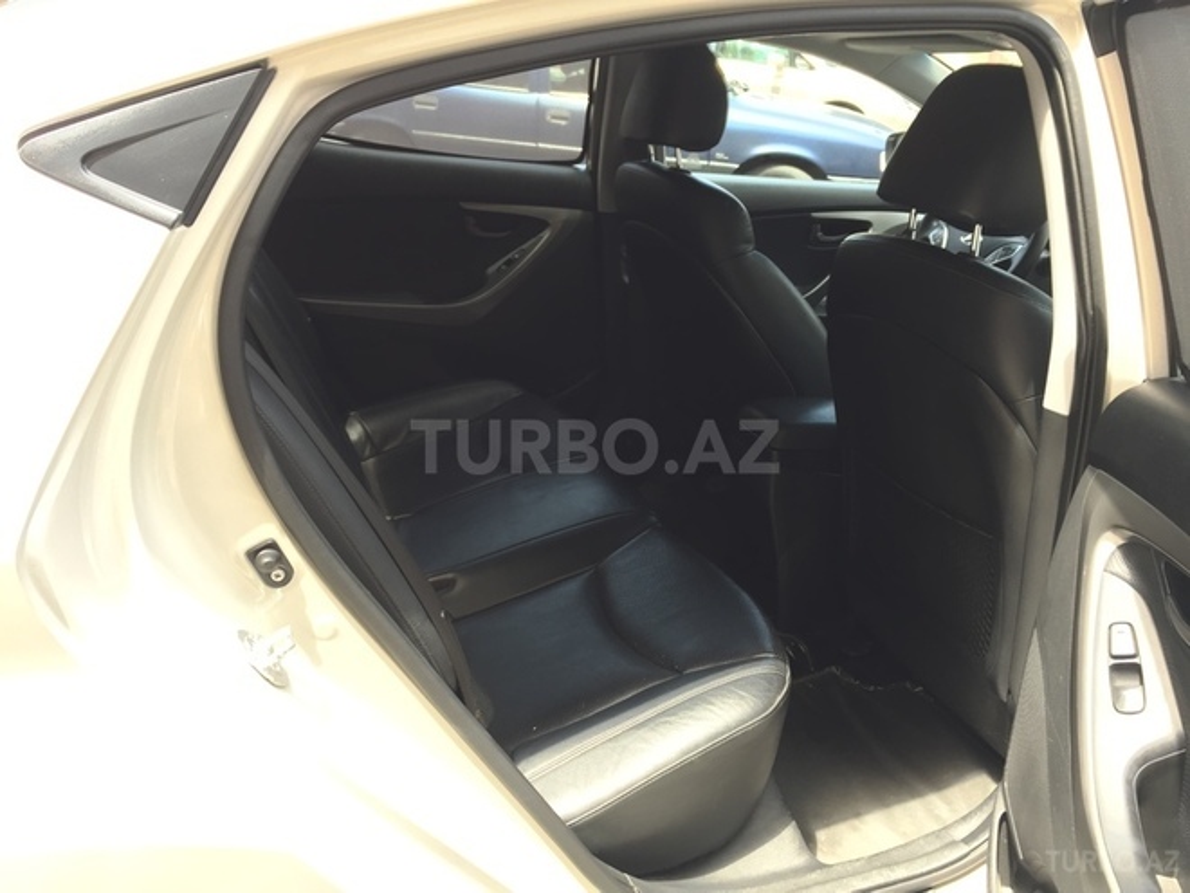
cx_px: 595
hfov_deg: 61.7
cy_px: 446
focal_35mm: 29
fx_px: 997
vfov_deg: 48.2
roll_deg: -4.1
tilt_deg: -20.9
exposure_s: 1/50
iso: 40
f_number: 2.2
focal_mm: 4.15
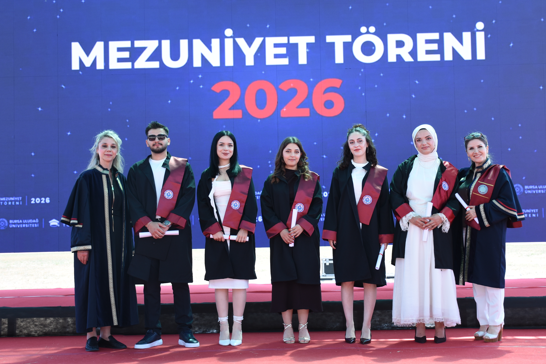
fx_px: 834
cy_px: 159
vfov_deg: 24.6
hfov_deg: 36.2
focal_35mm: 55
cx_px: 297
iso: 200
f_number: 5
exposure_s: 1/250
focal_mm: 30
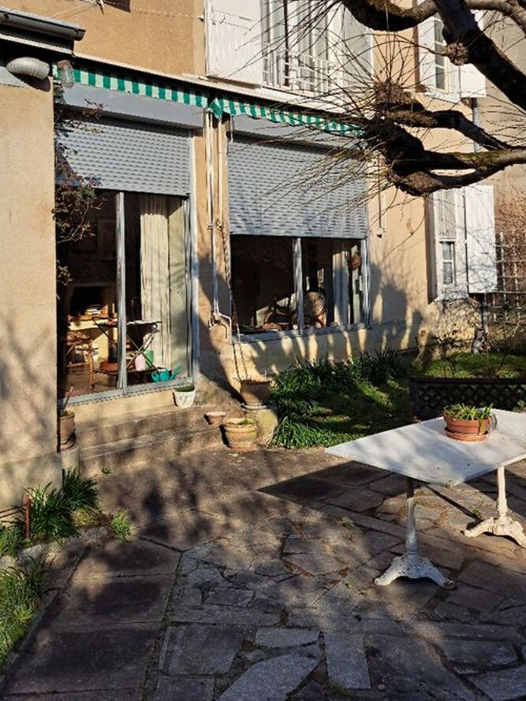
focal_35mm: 36
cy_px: 223
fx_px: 729
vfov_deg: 50.2
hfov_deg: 39.6
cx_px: 230
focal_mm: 5.23
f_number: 1.8
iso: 50
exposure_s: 1/3333
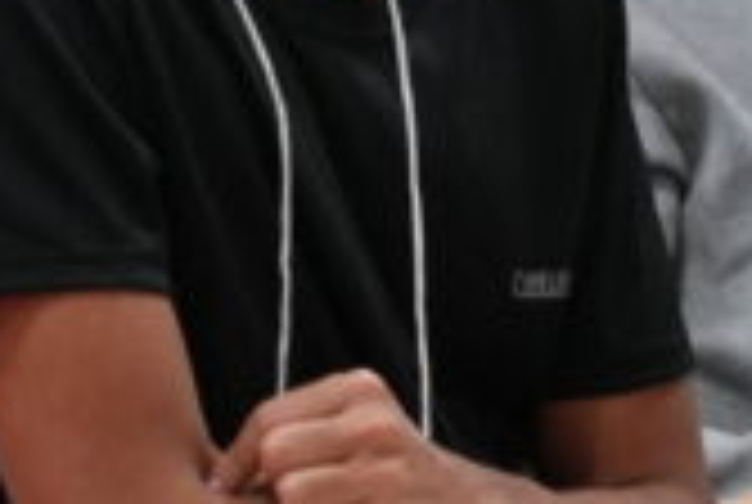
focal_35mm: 514
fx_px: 10756
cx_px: 738
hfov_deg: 4.0
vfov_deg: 2.7
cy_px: -835
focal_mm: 56
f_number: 2.8
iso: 1600
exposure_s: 1/100
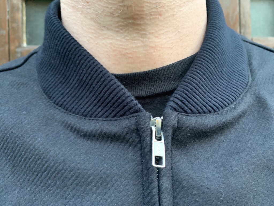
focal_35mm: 26
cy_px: 103
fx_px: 206
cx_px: 137
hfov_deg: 67.3
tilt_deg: -1.3
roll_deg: +1.6
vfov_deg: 53.1
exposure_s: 1/40
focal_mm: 4.25
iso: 400
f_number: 1.8
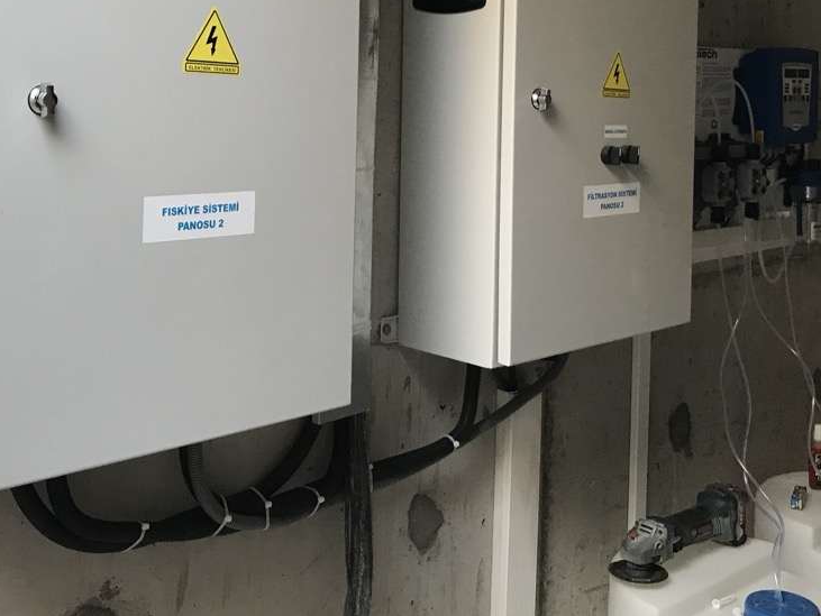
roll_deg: -1.0
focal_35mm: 49
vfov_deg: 29.1
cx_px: 408
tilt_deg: -2.0
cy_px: 134
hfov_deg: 38.9
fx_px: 1163
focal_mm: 3.99
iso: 40
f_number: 1.8
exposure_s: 1/17
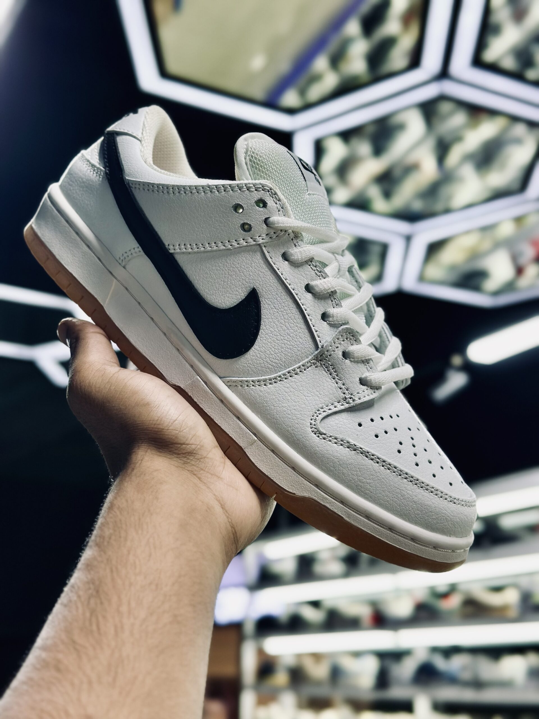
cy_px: 360
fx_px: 997
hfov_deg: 30.3
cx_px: 270
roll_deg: -1.9
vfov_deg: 39.7
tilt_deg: +18.0
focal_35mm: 48
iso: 64
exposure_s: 1/120
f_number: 1.78
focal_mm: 6.86
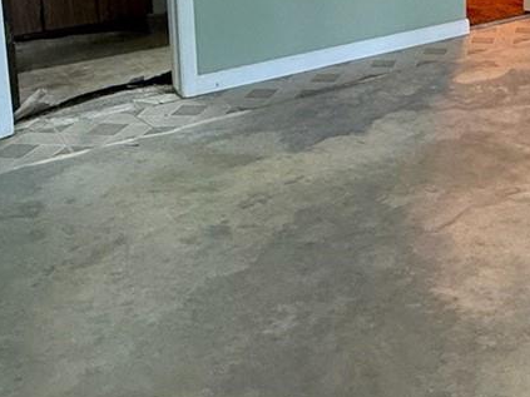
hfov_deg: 34.2
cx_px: 475
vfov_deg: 25.1
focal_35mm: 53
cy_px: -66
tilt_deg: -8.9
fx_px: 811
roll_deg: +0.2
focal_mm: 2.22
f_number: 2.2
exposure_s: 1/60
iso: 500
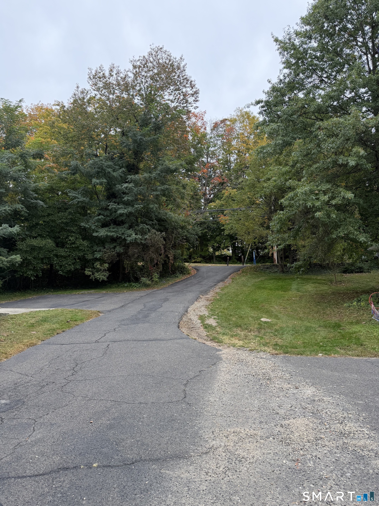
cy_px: 253
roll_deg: +0.8
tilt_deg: +8.0
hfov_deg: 56.8
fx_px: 350
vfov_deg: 71.6
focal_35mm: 24
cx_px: 190
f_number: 1.78
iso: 80
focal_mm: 6.76
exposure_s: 1/226
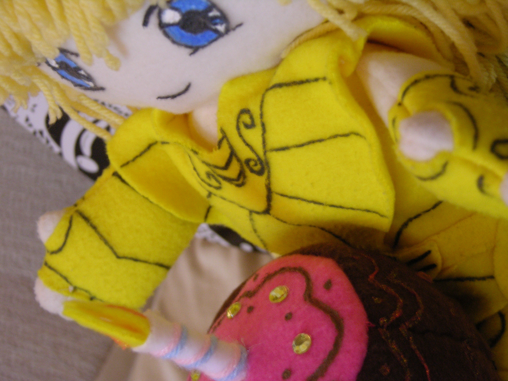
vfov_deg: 18.0
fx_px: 1203
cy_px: 190
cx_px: 254
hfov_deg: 23.8
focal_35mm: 82
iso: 200
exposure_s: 1/4.9
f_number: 3.5
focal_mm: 21
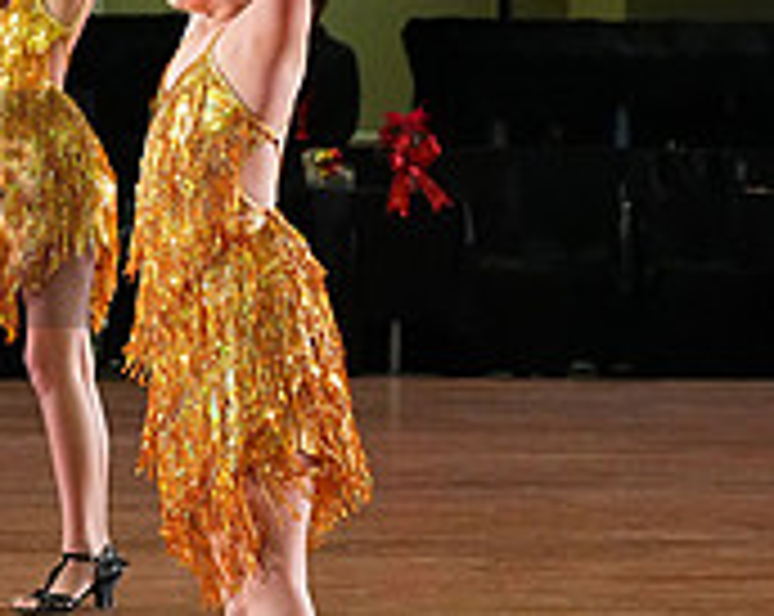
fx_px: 6014
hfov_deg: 7.2
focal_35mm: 263
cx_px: -396
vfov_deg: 5.9
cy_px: 209
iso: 8000
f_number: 6.3
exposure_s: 1/400
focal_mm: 83
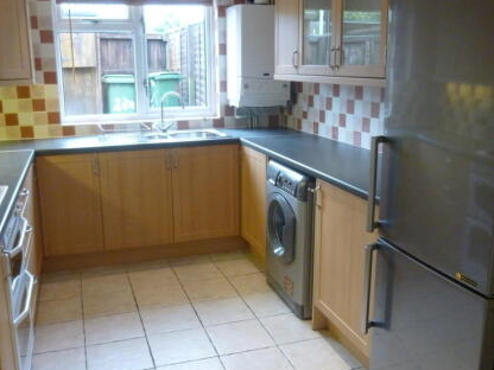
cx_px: 240
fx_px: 499
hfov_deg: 52.6
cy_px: 181
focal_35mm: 35
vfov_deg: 40.7
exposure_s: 1/50
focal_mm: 4.5
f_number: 3.1
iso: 400
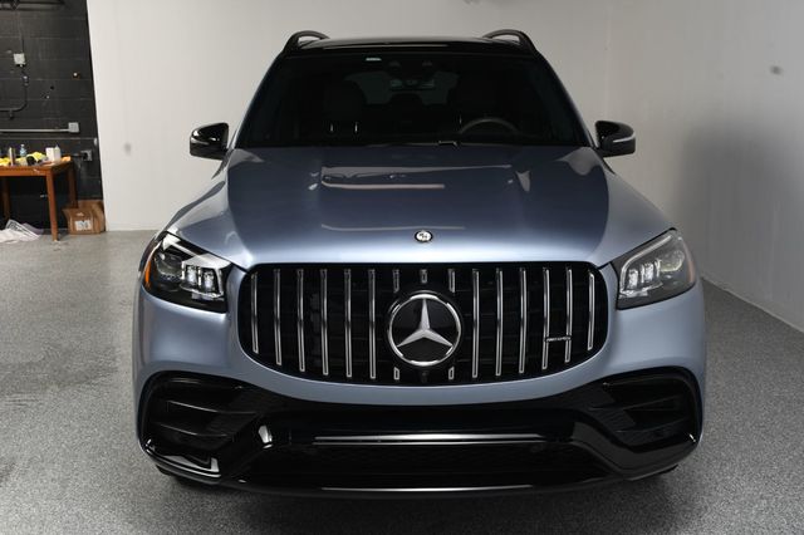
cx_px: 402
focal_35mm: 39
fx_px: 871
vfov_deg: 34.2
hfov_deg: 49.6
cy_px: 268
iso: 100
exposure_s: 1/160
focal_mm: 26
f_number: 11
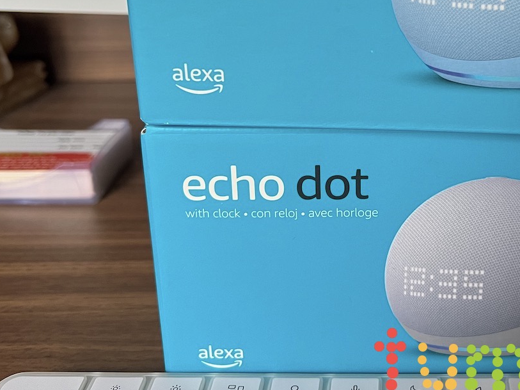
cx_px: 409
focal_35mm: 48
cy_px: 66
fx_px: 721
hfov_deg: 38.3
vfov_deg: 29.4
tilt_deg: -17.8
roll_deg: +0.1
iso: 125
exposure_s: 1/80
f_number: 1.5
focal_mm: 5.7
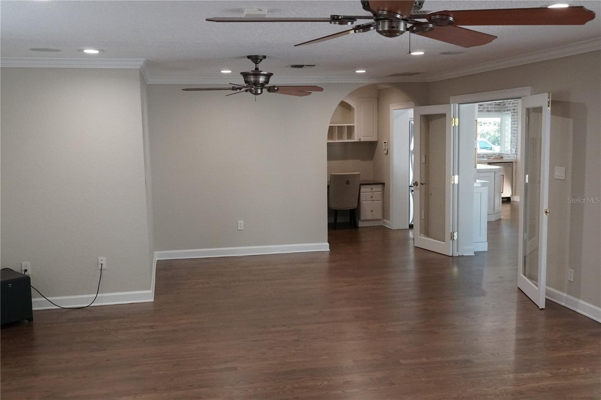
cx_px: 300
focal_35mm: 38
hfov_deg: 51.3
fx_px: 626
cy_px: 200
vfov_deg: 35.5
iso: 5000
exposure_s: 1/60
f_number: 8
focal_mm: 25
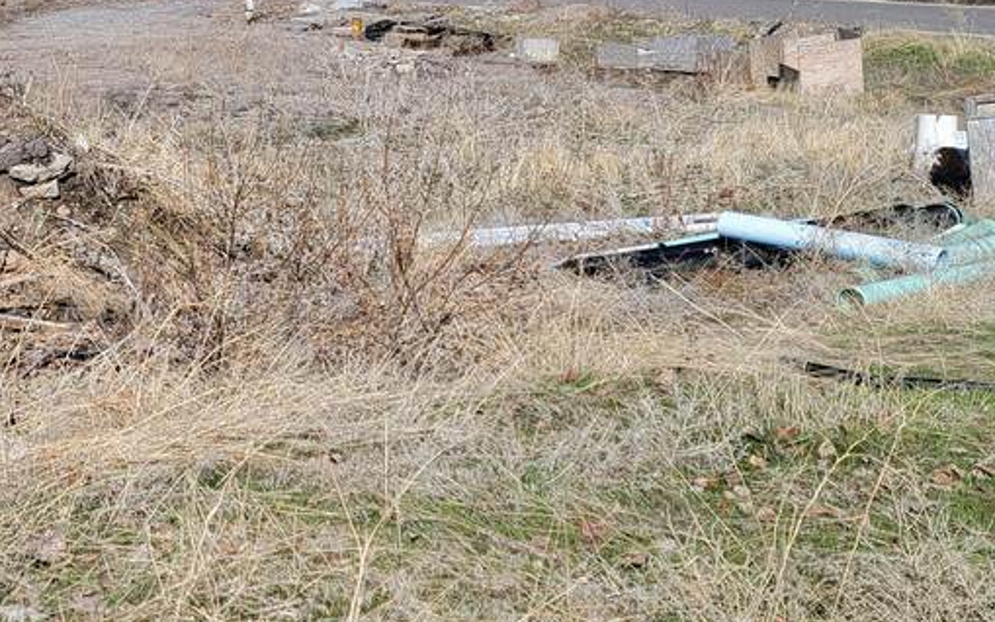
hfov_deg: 30.0
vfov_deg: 20.1
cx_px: 25
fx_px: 1735
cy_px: 147
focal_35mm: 64
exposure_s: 1/1457
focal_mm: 6.7
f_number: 1.8
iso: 16
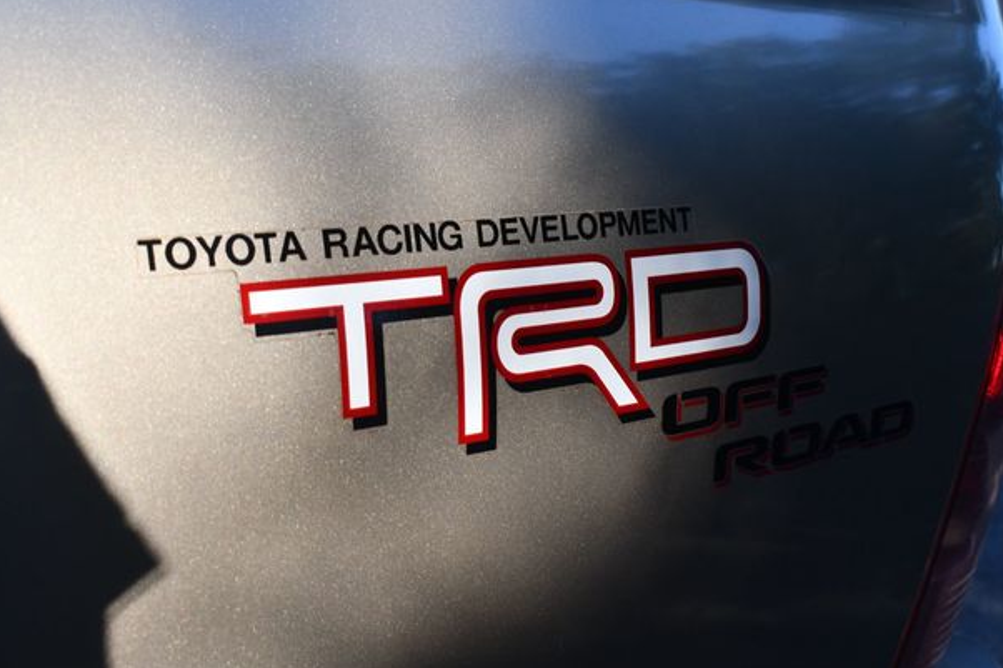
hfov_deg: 38.9
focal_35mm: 51
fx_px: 1420
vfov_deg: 26.5
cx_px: 498
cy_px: 323
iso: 160
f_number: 8
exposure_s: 1/250
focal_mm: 32
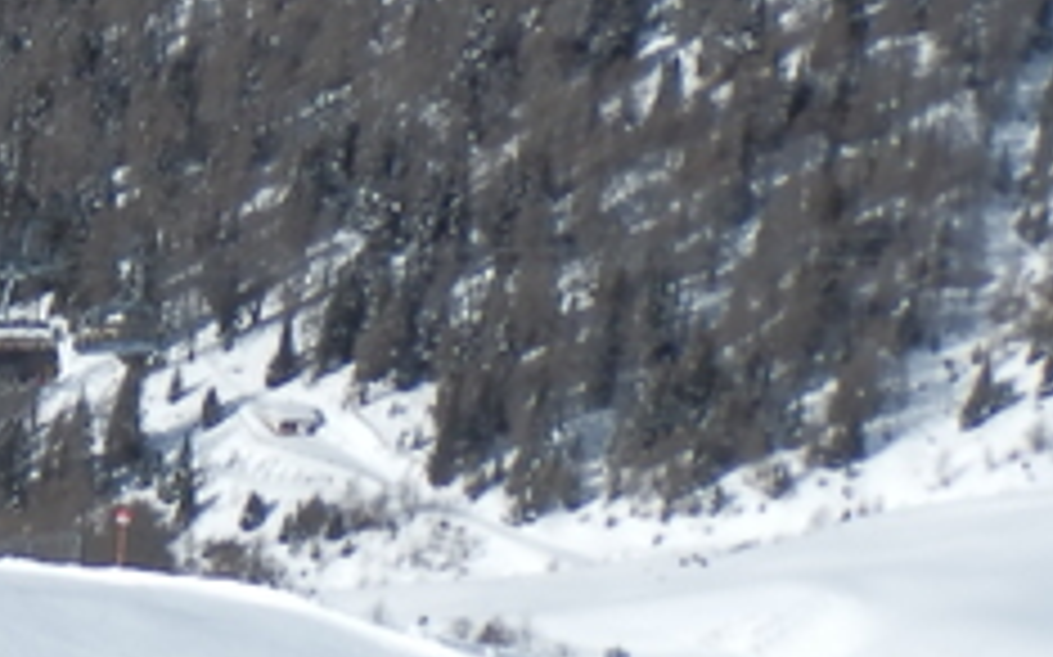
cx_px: -738
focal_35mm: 116
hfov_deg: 15.8
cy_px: 50
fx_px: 3327
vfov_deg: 11.2
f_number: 8.7
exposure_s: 1/320
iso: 80
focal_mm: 4.5
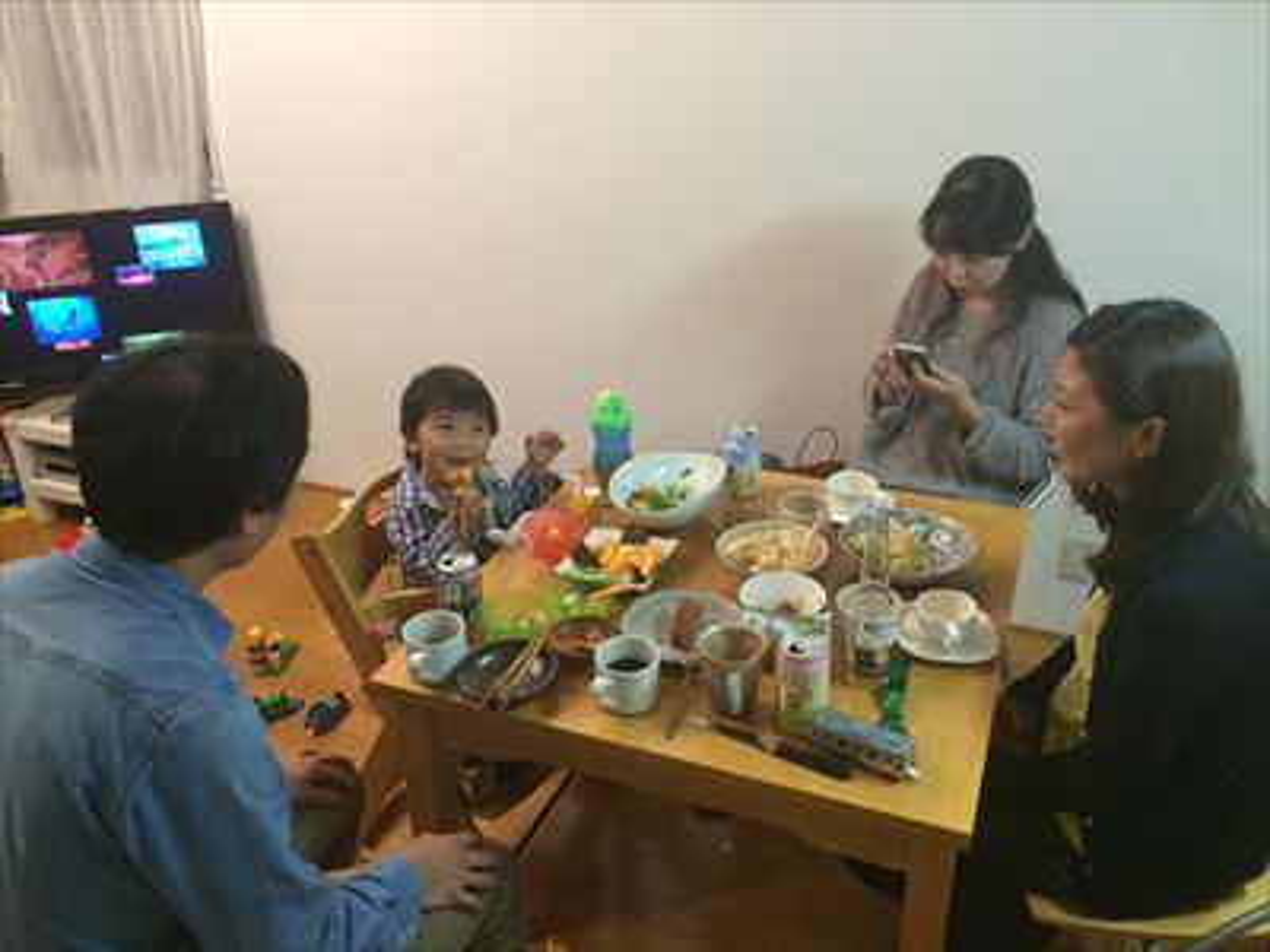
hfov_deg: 61.7
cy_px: 476
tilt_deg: -27.7
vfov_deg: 48.2
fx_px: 1064
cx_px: 635
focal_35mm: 29
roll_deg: +3.0
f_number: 2.2
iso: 250
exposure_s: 1/24
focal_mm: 4.15
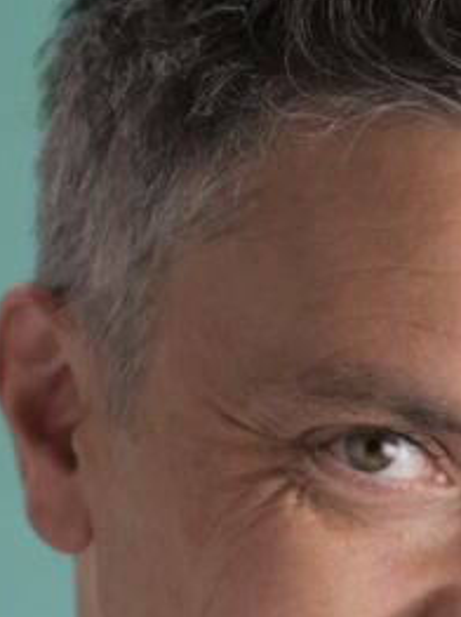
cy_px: 471
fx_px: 4891
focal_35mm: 275
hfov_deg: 5.4
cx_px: 343
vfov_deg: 7.2
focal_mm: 45
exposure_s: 1/200
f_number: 1.8
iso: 200
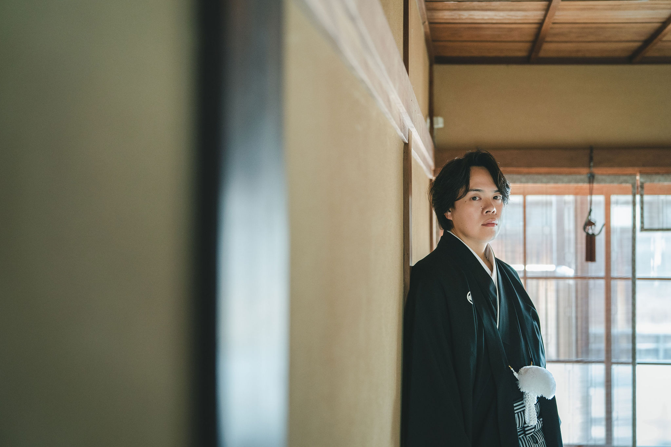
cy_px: 224
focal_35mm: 50
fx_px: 932
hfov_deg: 39.6
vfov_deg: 27.0
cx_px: 336
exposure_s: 1/200
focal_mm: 50
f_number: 2.2
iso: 2500
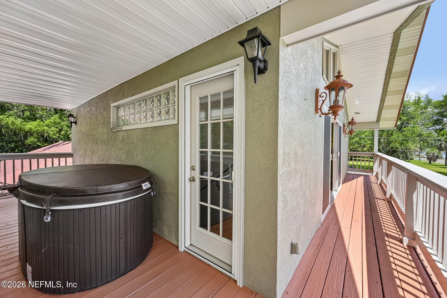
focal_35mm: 14
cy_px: 149
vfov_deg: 81.2
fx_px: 174
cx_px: 224
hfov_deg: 104.3
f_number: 8
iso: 100
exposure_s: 1/45
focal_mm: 14
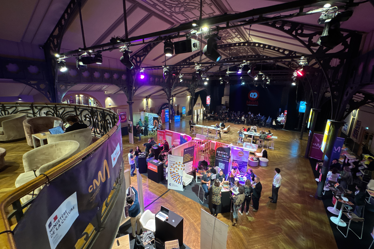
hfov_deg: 100.4
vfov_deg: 77.3
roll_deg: +1.5
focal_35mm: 15
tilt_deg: -13.6
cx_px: 191
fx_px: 156
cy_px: 124
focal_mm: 2.22
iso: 500
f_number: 2.2
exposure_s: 1/36
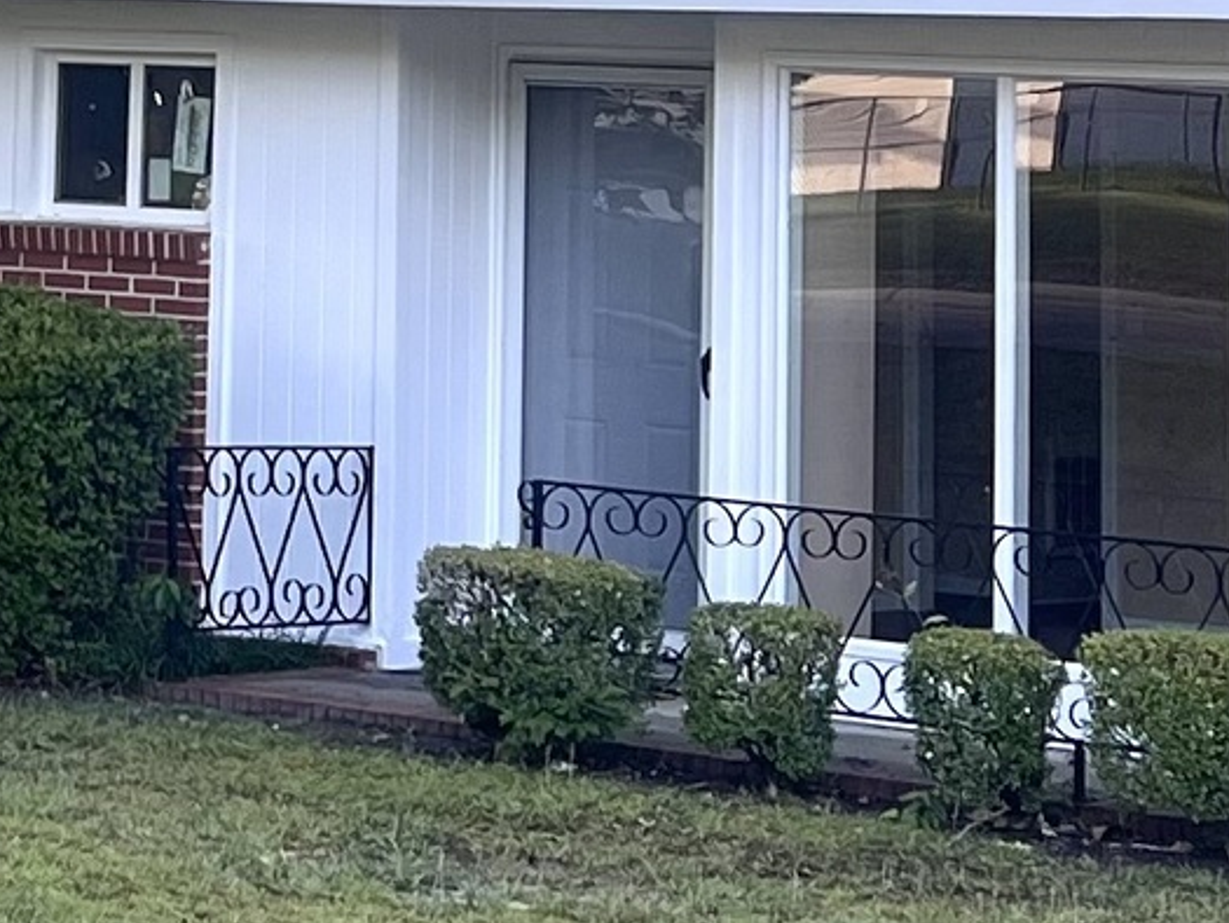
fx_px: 5398
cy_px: -551
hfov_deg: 12.7
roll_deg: -2.3
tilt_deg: +6.7
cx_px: -147
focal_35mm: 152
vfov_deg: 9.4
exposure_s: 1/302
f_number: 1.5
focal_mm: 5.7
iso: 50
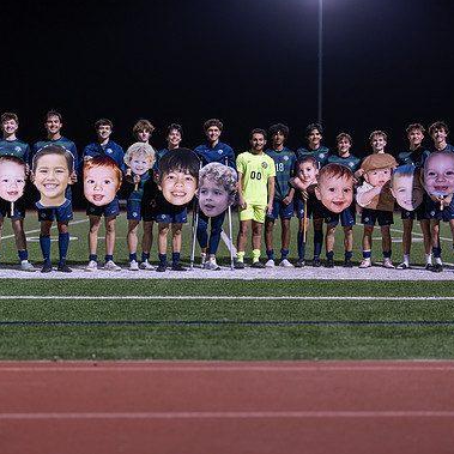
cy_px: 225
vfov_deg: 26.5
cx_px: 223
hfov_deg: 26.5
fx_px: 964
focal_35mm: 65
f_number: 1.2
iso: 320
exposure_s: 1/500
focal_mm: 50
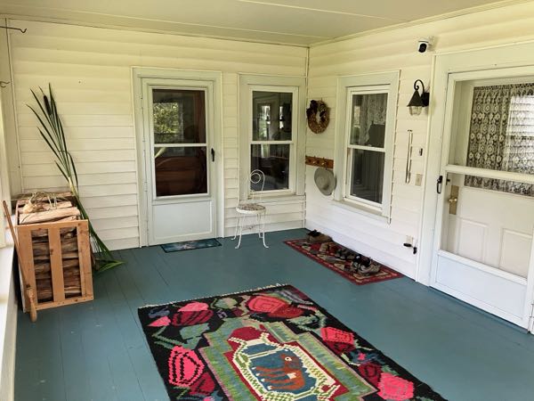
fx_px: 432
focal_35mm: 28
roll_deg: -0.6
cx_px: 267
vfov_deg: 49.7
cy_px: 200
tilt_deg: -8.9
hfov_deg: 63.4
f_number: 1.8
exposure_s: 1/88
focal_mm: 3.99
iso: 80
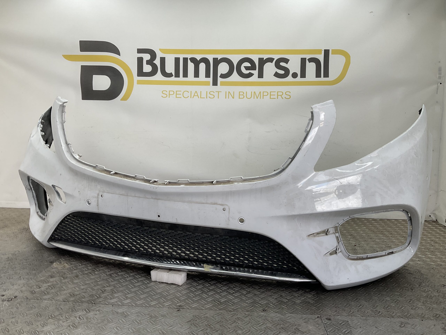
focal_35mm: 29
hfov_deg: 61.7
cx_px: 223
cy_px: 168
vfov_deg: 48.2
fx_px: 374
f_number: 1.8
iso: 16
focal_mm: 3
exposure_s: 1/198
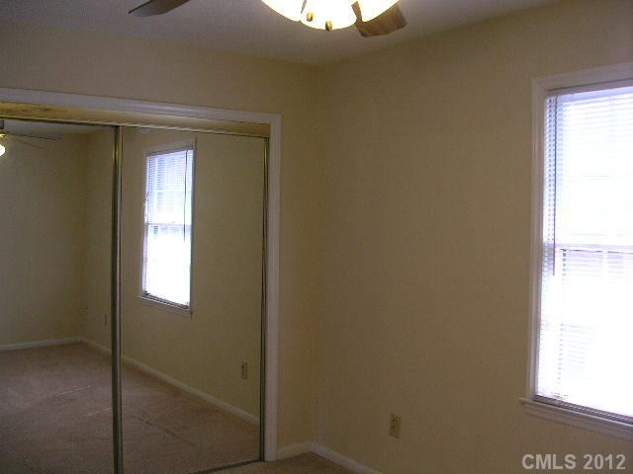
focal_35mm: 37
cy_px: 237
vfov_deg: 38.7
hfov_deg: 50.1
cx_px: 316
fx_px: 677
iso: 100
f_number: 2.7
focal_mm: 5.6
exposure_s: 1/35.4
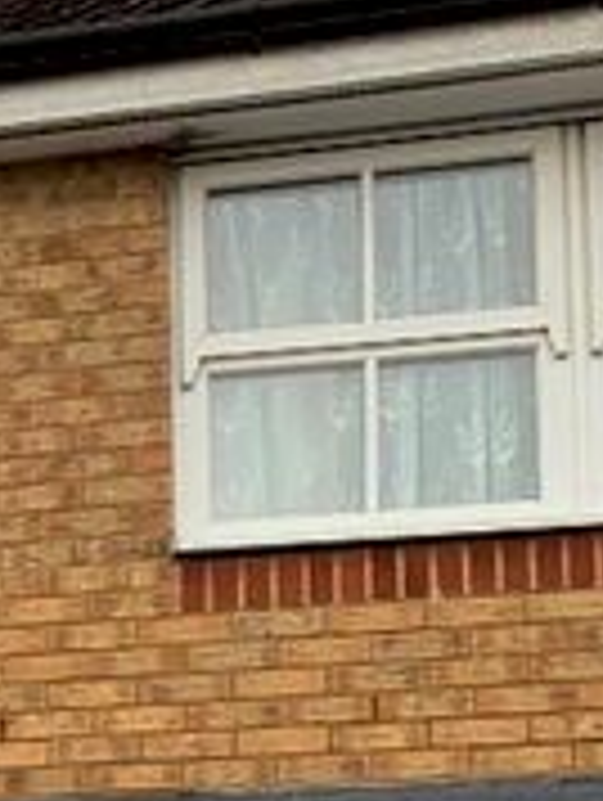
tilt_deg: +6.8
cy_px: 1073
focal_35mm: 102
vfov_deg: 17.9
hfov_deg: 12.4
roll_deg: -0.8
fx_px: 2363
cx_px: -684
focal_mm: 4.25
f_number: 1.8
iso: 40
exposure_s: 1/121
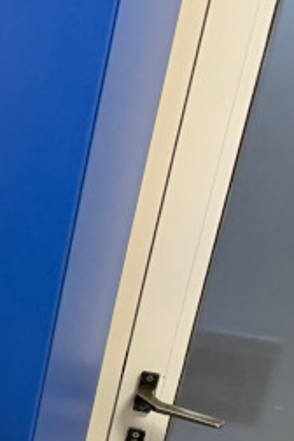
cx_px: -494
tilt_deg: -34.7
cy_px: 634
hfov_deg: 10.2
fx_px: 1347
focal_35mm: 110
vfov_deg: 17.1
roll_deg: +1.4
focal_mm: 4.25
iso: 125
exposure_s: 1/50
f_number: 1.8
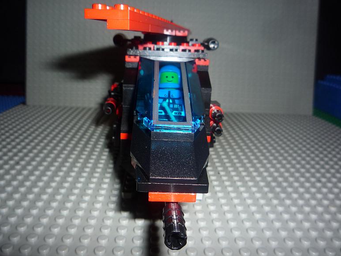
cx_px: 173
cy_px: 124
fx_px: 305
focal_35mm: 31
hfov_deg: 58.3
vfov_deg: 45.5
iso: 100
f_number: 4
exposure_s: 1/30
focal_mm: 5.2
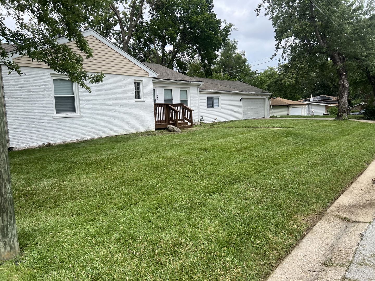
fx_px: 282
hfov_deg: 67.3
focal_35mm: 26
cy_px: 140
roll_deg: +0.1
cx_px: 188
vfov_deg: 53.1
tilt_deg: -11.5
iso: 50
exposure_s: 1/2299
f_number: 1.5
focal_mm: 5.7
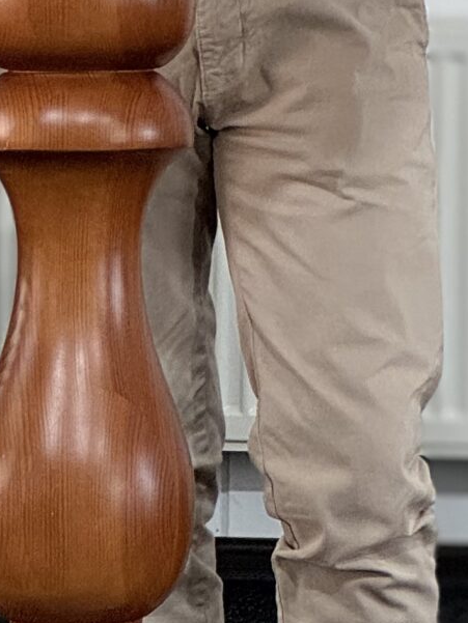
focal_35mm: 328
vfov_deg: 5.9
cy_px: -633
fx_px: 5911
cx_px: 488
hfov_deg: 4.5
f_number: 2.8
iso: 125
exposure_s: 1/100
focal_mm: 9
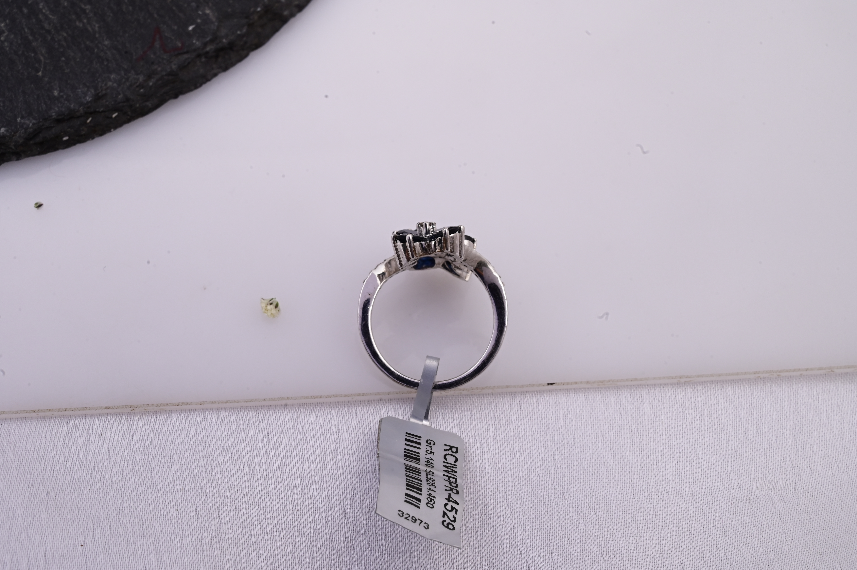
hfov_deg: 28.9
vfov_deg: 19.4
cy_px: 285
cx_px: 428
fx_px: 1665
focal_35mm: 70
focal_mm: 70
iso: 640
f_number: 20
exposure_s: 1/80
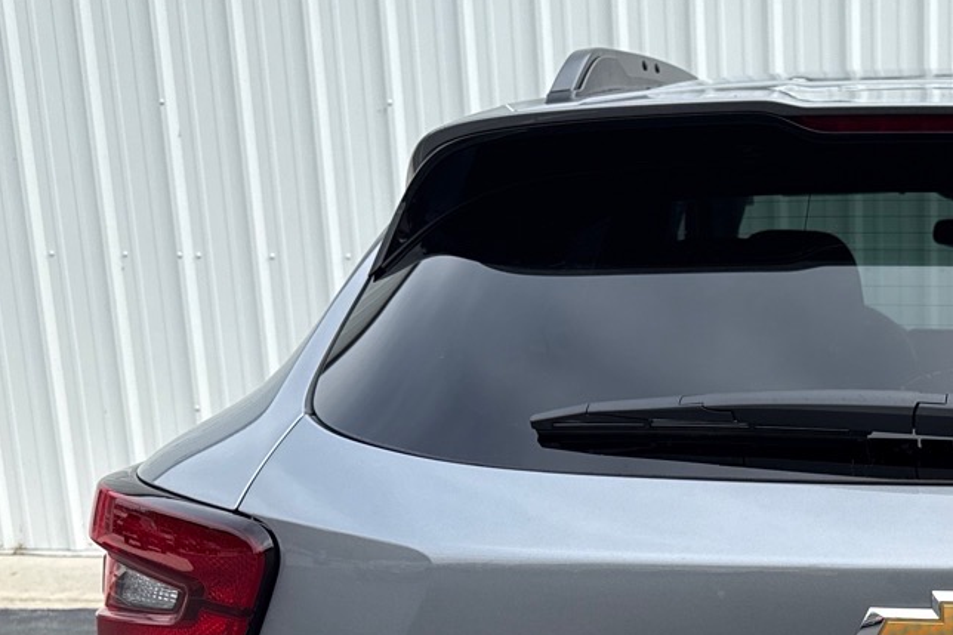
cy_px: 761
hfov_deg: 29.9
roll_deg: -0.1
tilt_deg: -15.2
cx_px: 980
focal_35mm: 62
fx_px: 1641
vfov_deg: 20.5
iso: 80
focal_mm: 6.76
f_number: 1.78
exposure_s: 1/1855
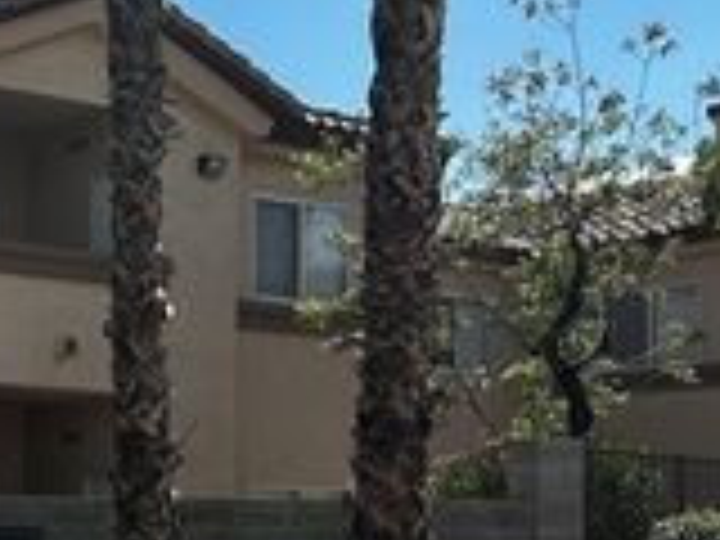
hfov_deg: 23.0
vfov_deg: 19.3
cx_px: -225
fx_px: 1560
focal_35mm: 75
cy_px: 470
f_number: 1.78
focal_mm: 6.86
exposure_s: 1/4348
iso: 80
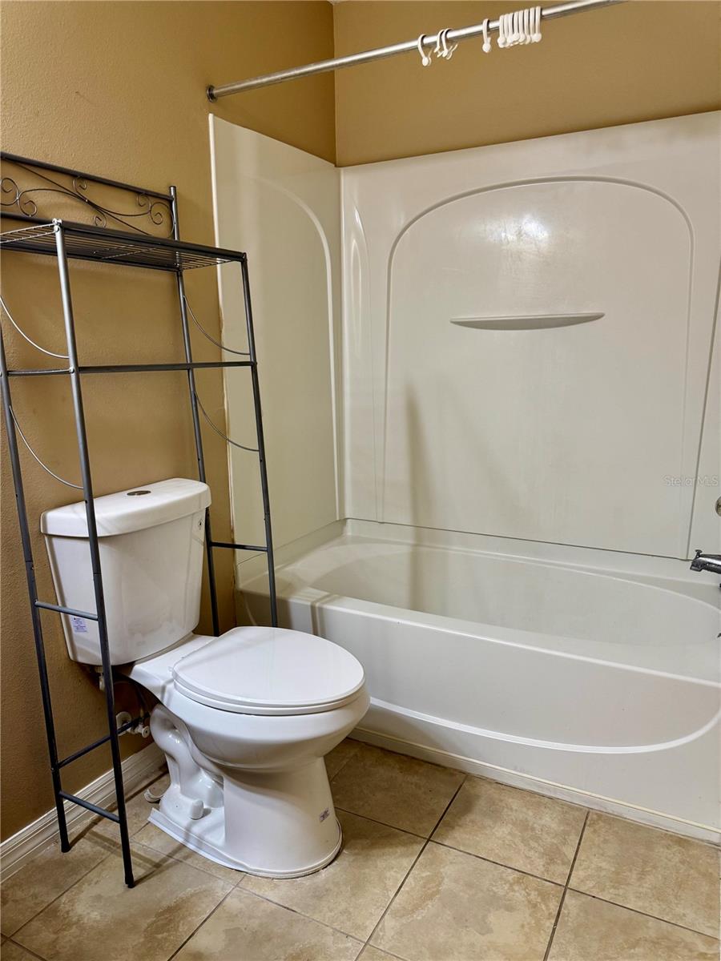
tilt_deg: -11.8
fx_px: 667
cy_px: 480
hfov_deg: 56.8
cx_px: 360
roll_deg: +1.7
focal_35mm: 24
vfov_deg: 71.6
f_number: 1.78
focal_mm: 6.76
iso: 160
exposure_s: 1/60
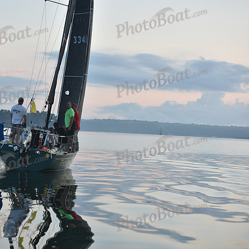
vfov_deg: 19.3
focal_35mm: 90
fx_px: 732
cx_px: 83
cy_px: 124
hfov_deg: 19.2
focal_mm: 70
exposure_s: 1/640
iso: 320
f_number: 3.5
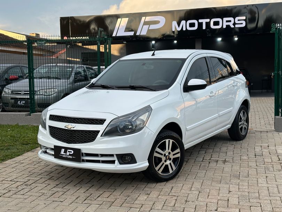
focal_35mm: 48
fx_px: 391
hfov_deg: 39.6
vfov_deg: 30.3
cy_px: 106
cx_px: 141
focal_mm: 6.86
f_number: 1.78
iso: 64
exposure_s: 1/751
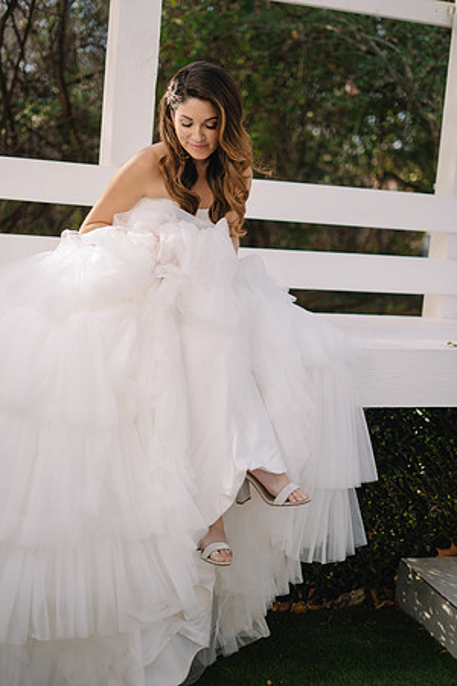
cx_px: 228
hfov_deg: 27.0
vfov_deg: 39.6
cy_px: 343
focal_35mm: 50
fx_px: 952
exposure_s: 1/200
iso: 64
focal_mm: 50
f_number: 2
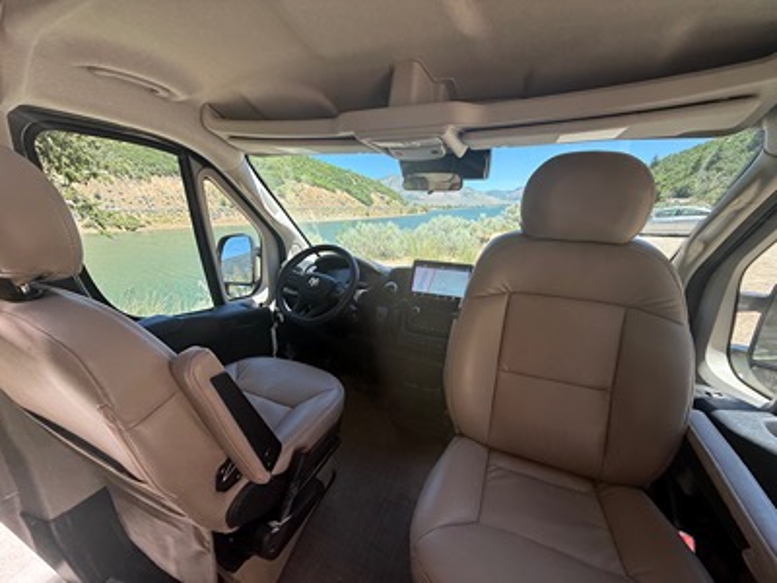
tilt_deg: -15.5
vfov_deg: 85.7
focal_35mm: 14
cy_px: 292
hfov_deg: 102.1
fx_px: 314
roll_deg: +3.5
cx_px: 388
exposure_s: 1/313
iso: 50
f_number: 2.2
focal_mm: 2.22
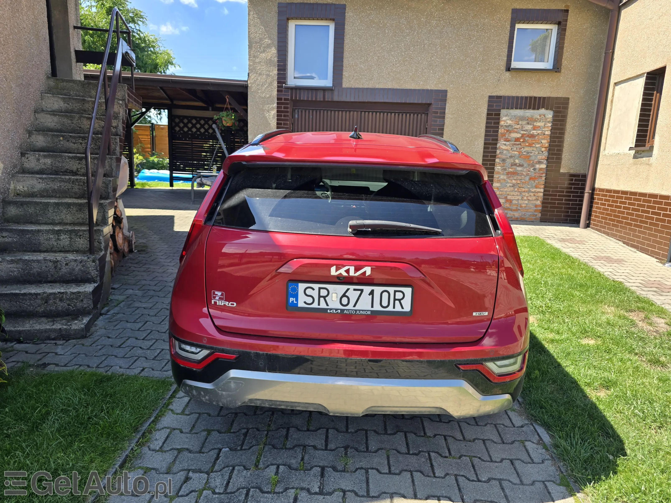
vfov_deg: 58.9
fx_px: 446
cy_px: 252
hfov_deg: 73.9
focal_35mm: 23
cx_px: 336
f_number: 1.7
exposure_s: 1/281
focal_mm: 6.3
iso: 12
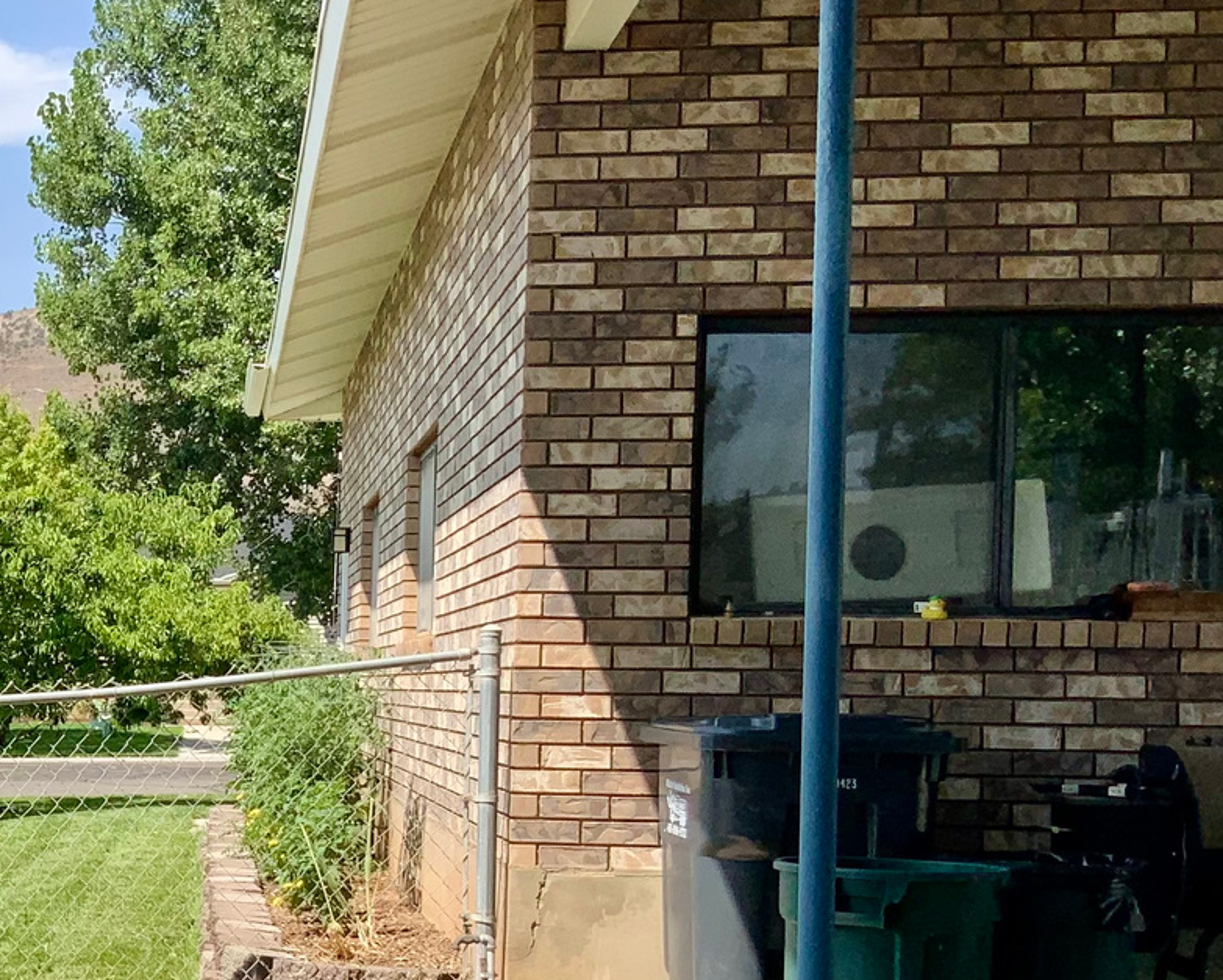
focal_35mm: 74
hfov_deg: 23.6
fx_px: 2680
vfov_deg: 20.5
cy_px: 775
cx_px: -212
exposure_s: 1/1675
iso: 16
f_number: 1.8
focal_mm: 3
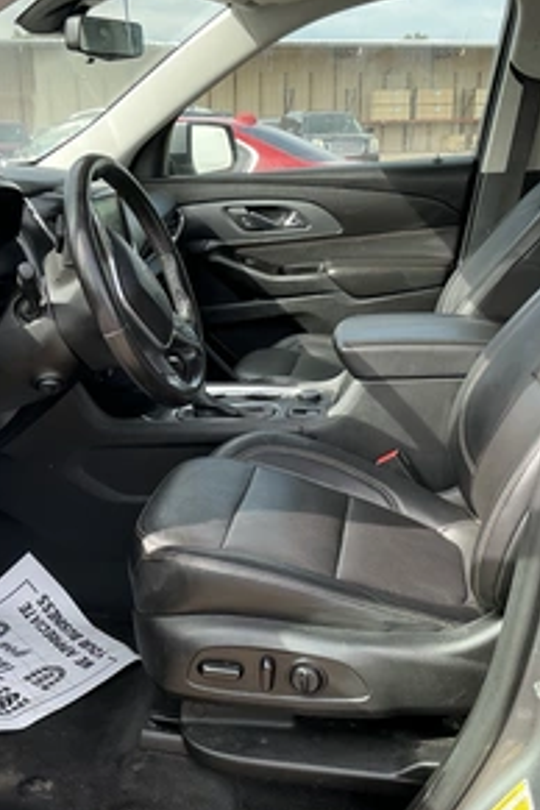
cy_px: 401
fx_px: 900
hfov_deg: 33.3
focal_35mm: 40
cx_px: 212
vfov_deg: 48.5
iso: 20
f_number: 1.8
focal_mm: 3
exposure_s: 1/209
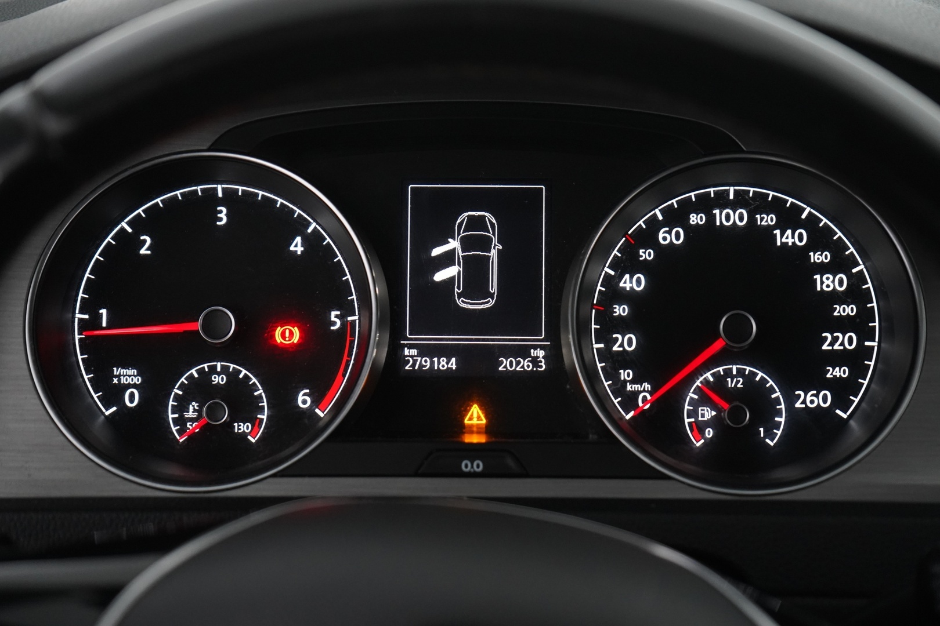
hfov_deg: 28.8
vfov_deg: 19.5
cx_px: 470
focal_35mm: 70
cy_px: 313
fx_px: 1828
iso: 4000
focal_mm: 70
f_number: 5.6
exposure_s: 1/40
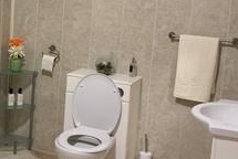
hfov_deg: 27.4
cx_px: 10
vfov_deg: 19.4
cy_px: 46
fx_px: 463
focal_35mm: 70
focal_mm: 3
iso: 160
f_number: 1.8
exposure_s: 1/50
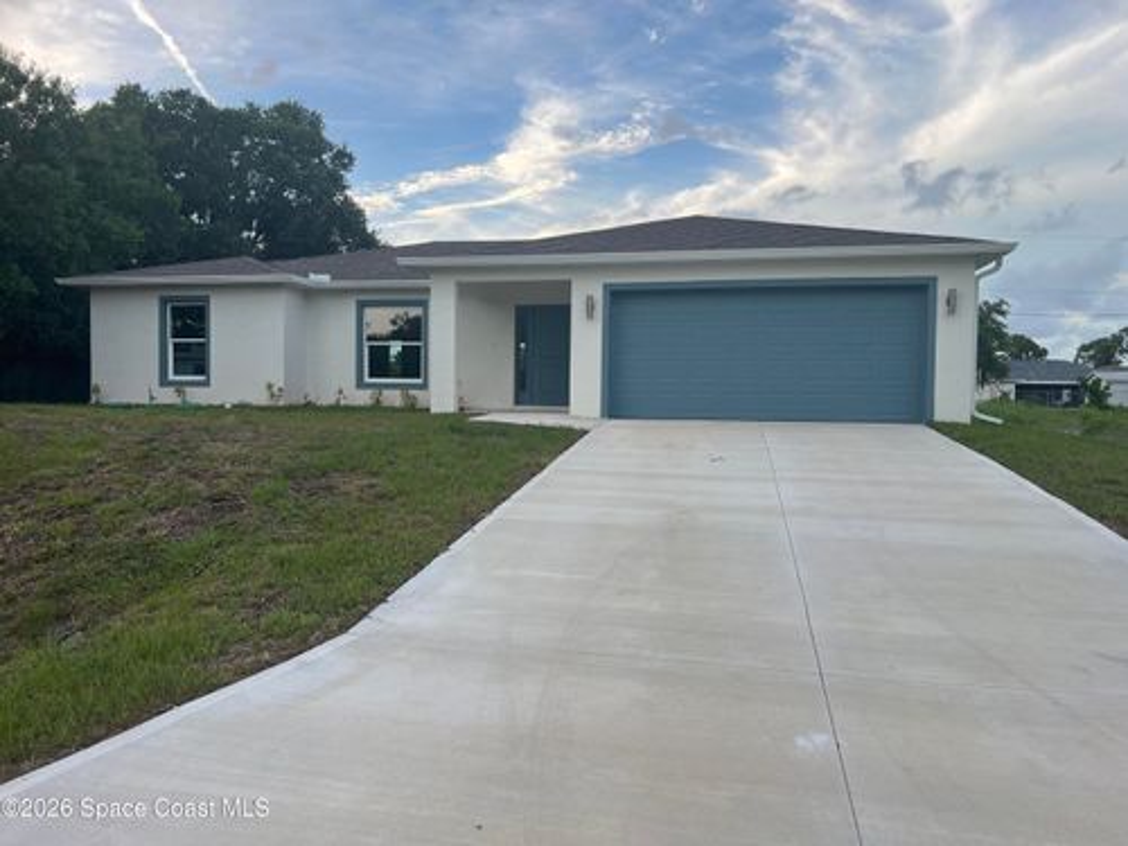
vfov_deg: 53.1
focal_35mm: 26
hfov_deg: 67.3
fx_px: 847
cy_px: 423
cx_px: 564
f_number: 1.5
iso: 50
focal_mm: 5.7
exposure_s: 1/692
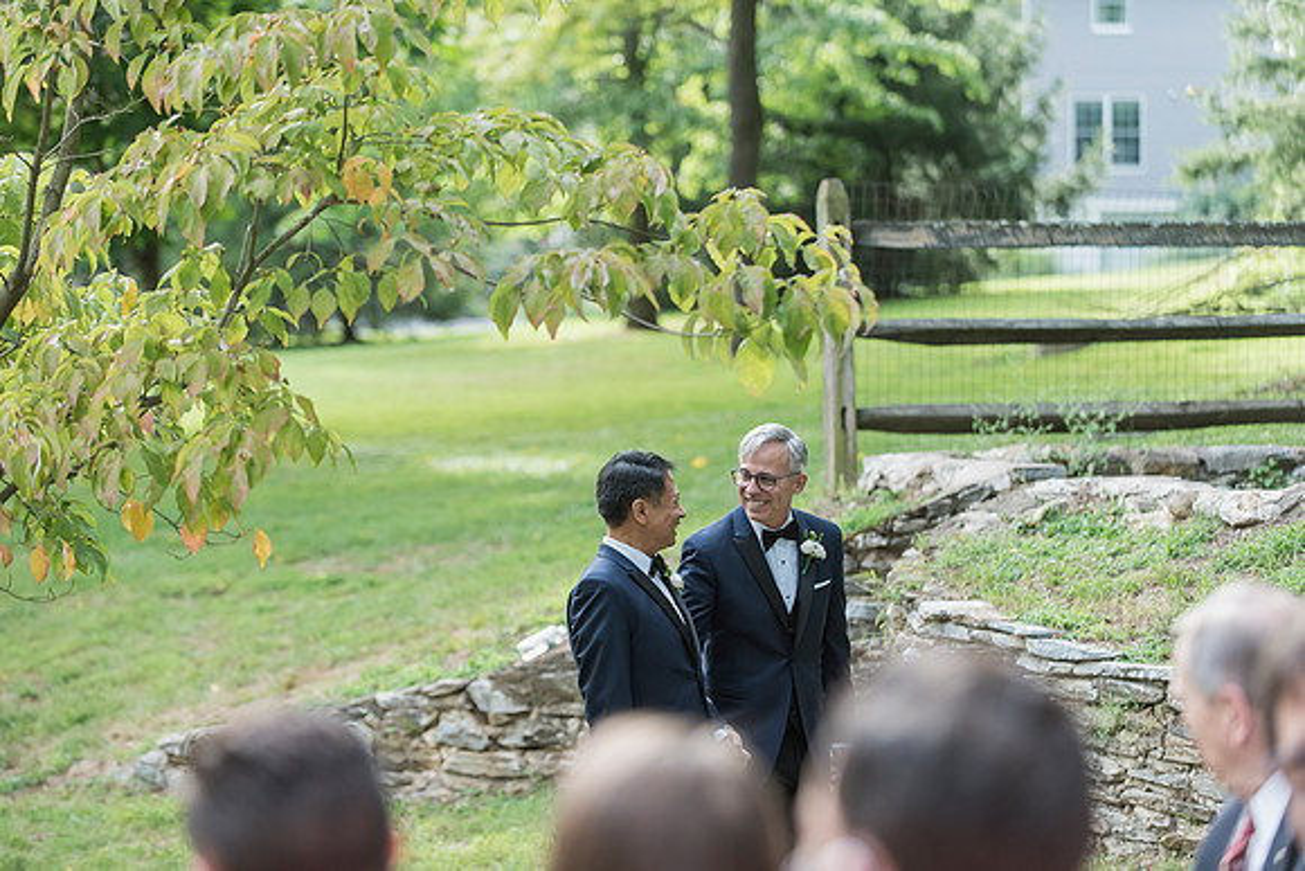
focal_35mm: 116
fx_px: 4206
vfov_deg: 11.8
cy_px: 436
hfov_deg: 17.6
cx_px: 652
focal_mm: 116
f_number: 3.2
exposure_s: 1/800
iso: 800
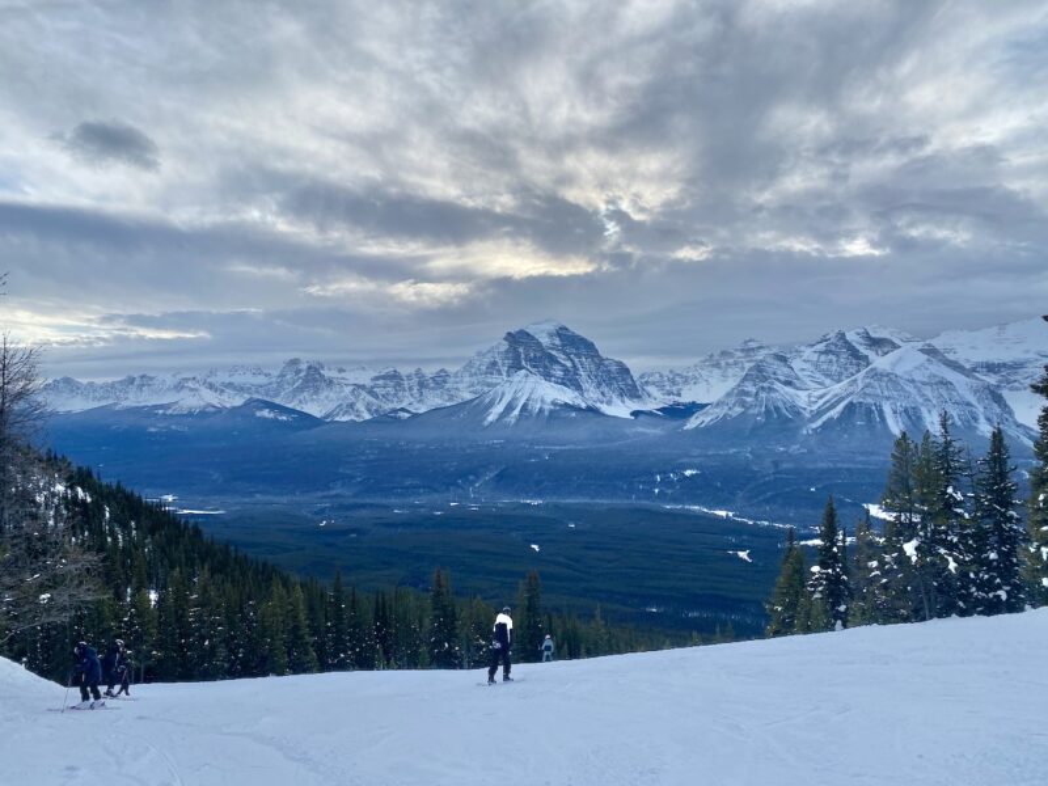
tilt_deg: -1.1
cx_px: 524
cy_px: 393
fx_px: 787
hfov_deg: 67.3
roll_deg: +1.1
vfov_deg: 53.1
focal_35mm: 26
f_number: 1.8
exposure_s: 1/3125
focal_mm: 4.25
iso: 32
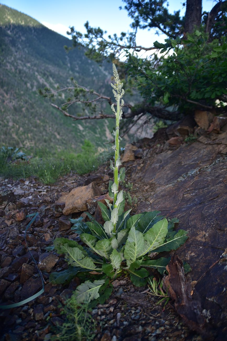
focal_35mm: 32
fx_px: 303
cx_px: 114
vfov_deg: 58.7
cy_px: 170
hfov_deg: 41.1
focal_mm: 32
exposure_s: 1/500
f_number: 3.2
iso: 160
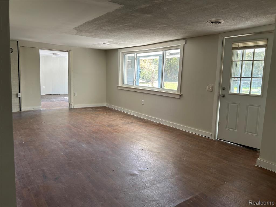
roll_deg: -0.8
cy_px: 104
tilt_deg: -6.9
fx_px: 207
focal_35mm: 26
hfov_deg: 67.3
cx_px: 138
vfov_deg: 53.1
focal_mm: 5.7
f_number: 1.5
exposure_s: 1/121
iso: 100
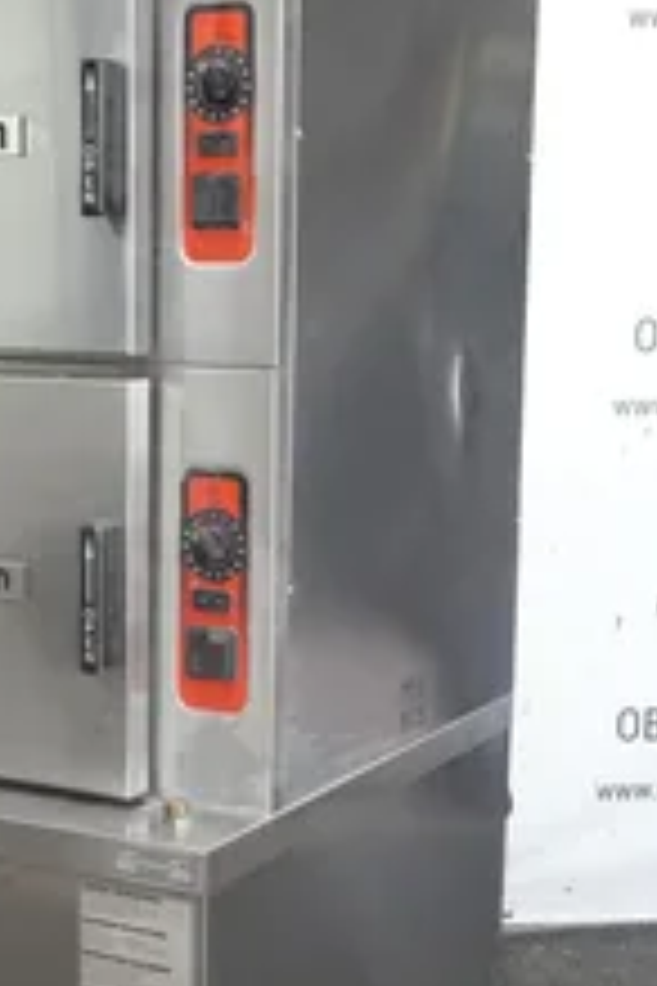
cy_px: 608
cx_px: 155
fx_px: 2053
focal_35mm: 75
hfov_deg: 18.1
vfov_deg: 26.9
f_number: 4
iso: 1600
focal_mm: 15.28
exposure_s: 1/50
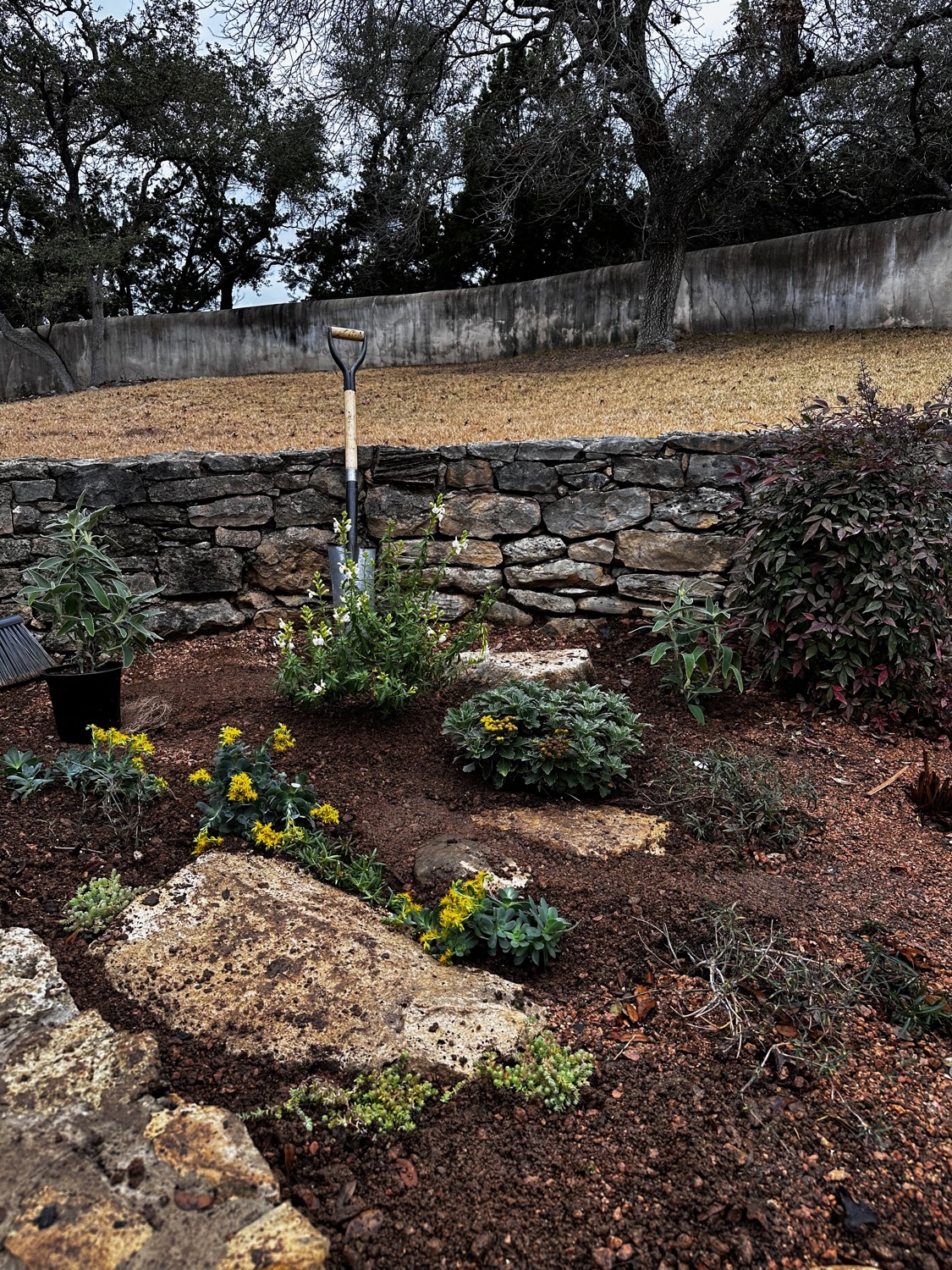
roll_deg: -2.8
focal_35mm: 24
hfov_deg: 56.8
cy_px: 635
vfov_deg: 71.6
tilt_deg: -13.6
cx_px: 476
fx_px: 880
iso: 80
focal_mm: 6.86
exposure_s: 1/317
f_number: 1.78
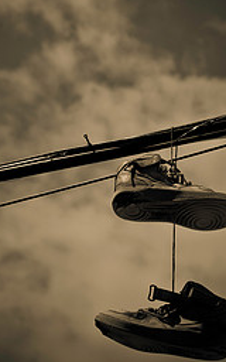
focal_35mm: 129
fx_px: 1271
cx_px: 114
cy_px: 144
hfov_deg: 10.2
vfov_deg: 16.2
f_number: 4.5
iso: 100
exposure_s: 1/1250
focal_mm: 48
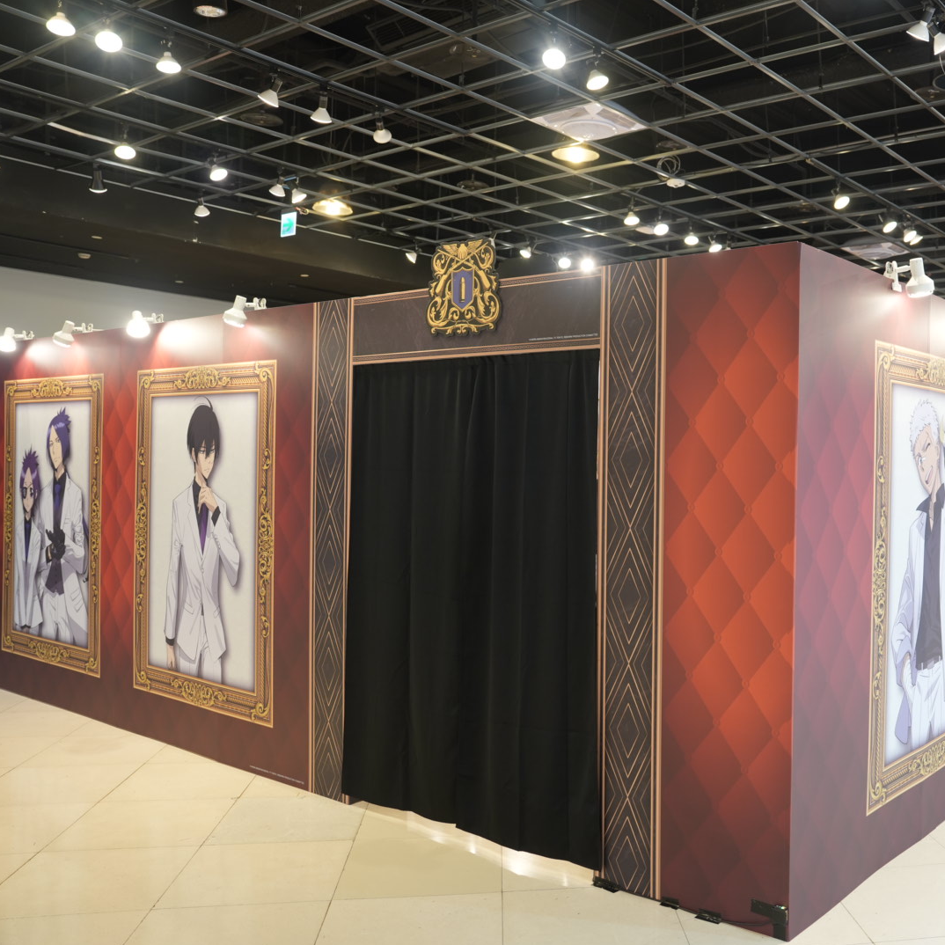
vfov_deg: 51.1
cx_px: 692
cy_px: 474
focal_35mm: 32
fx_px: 988
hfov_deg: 49.4
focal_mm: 25
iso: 500
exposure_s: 1/60
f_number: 2.8
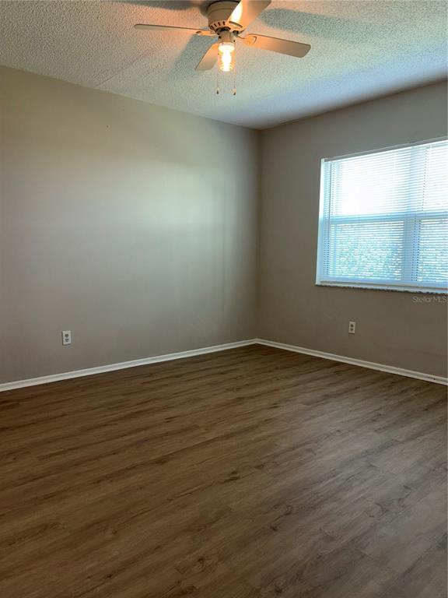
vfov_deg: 67.3
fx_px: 449
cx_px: 224
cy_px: 299
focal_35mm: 26
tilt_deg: -6.6
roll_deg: -0.9
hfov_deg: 53.1
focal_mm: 5.96
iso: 40
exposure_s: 1/33
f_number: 1.6
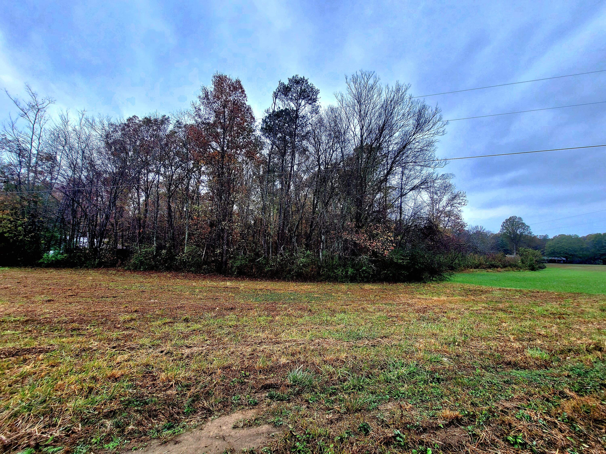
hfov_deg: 106.2
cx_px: 303
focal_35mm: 13
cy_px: 227
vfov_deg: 89.9
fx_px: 228
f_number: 2.2
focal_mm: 2.2
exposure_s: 1/556
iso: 64
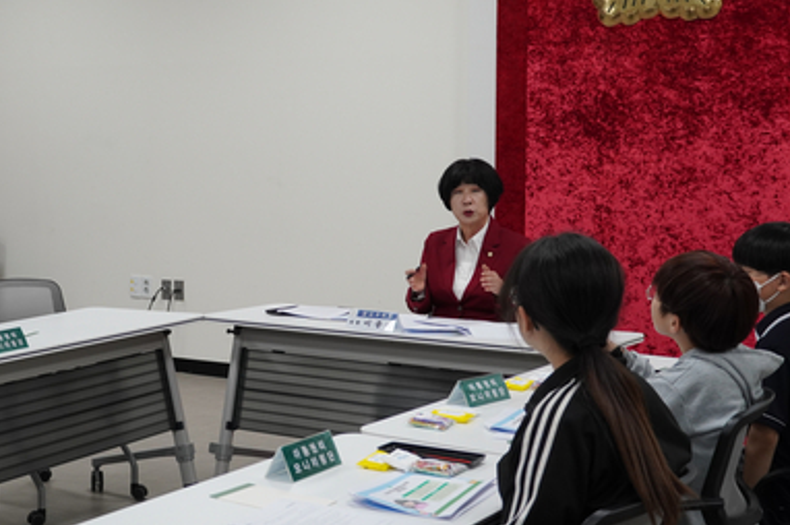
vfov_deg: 20.6
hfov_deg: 30.1
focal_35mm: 66
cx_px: 217
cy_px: 226
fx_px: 1447
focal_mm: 30
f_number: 4.5
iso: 800
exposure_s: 1/160
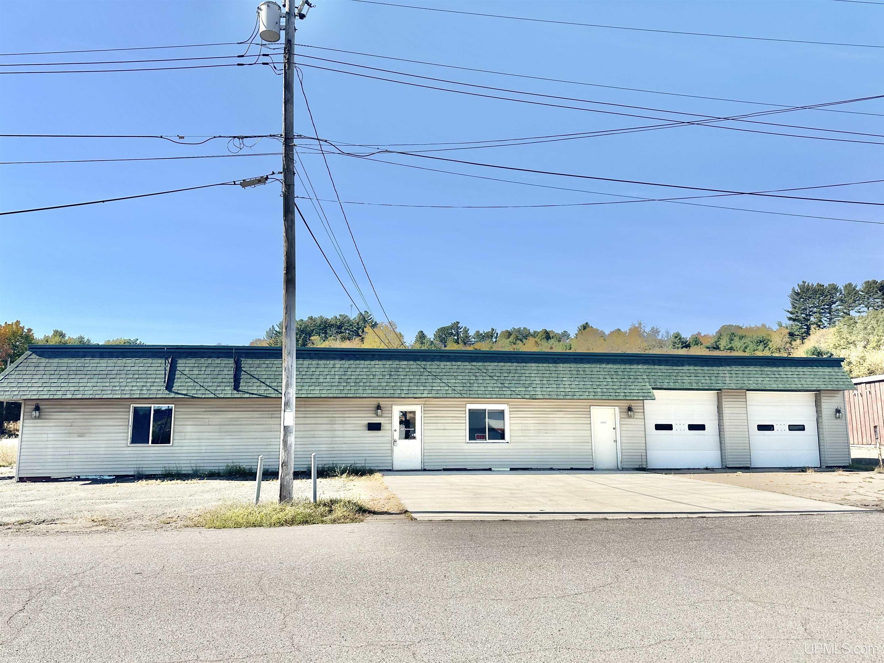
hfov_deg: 71.6
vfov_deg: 56.8
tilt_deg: +7.6
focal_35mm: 24
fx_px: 613
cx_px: 442
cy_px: 332
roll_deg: +0.0
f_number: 1.78
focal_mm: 6.86
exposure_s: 1/4762
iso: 80
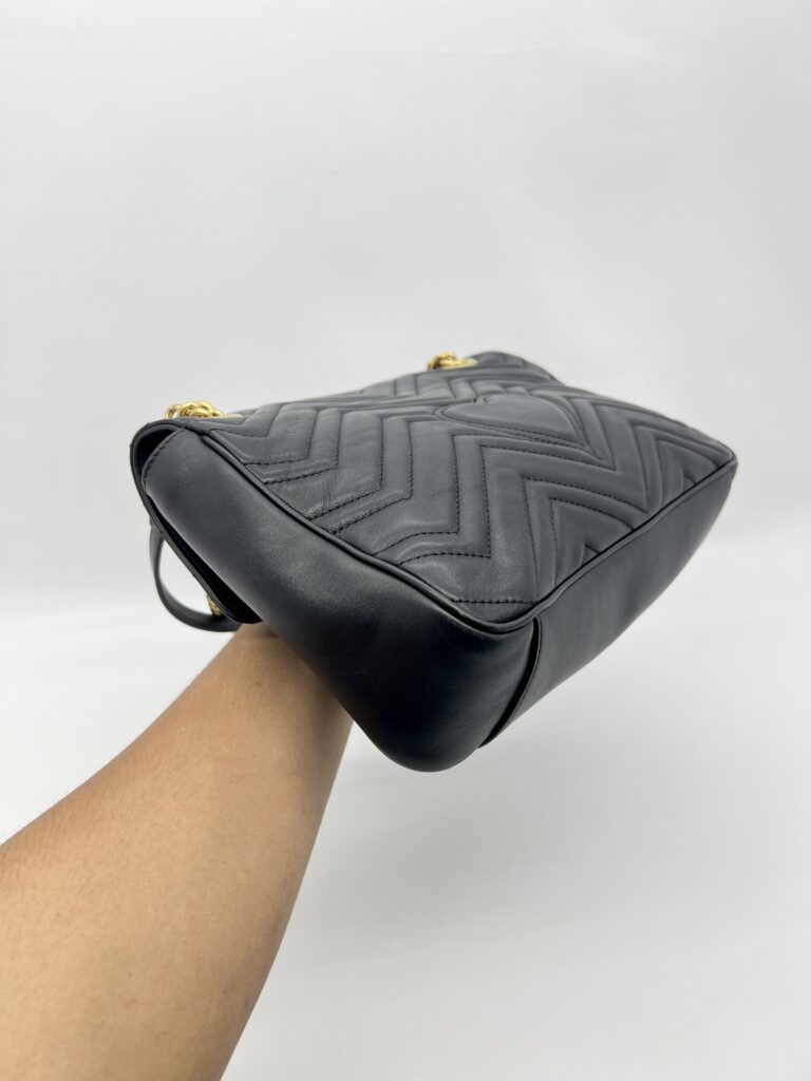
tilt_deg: -27.0
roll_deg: -0.8
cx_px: 406
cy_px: 540
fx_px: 812
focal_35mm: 26
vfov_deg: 67.3
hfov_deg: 53.1
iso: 32
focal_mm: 5.7
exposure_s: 1/100
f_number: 1.5
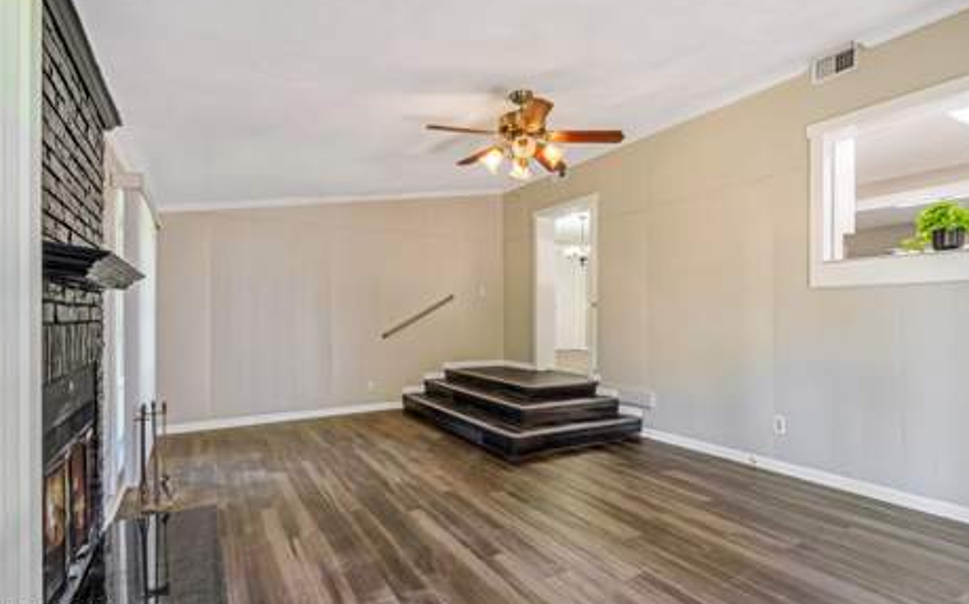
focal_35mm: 18
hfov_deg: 92.6
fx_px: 463
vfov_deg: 66.3
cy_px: 308
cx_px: 487
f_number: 9
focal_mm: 11
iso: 250
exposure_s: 1/60
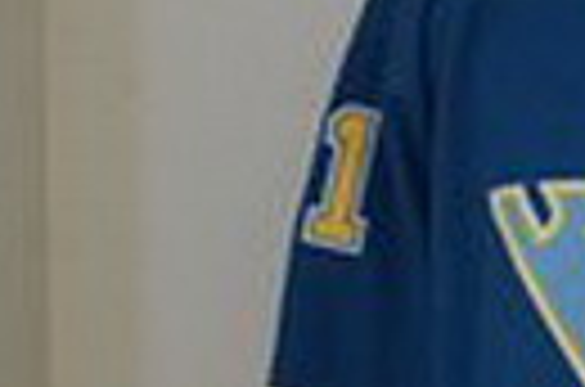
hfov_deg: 9.7
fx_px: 3273
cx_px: 1040
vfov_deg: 6.7
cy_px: 371
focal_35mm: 202
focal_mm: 35
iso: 4000
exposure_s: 1/100
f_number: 5
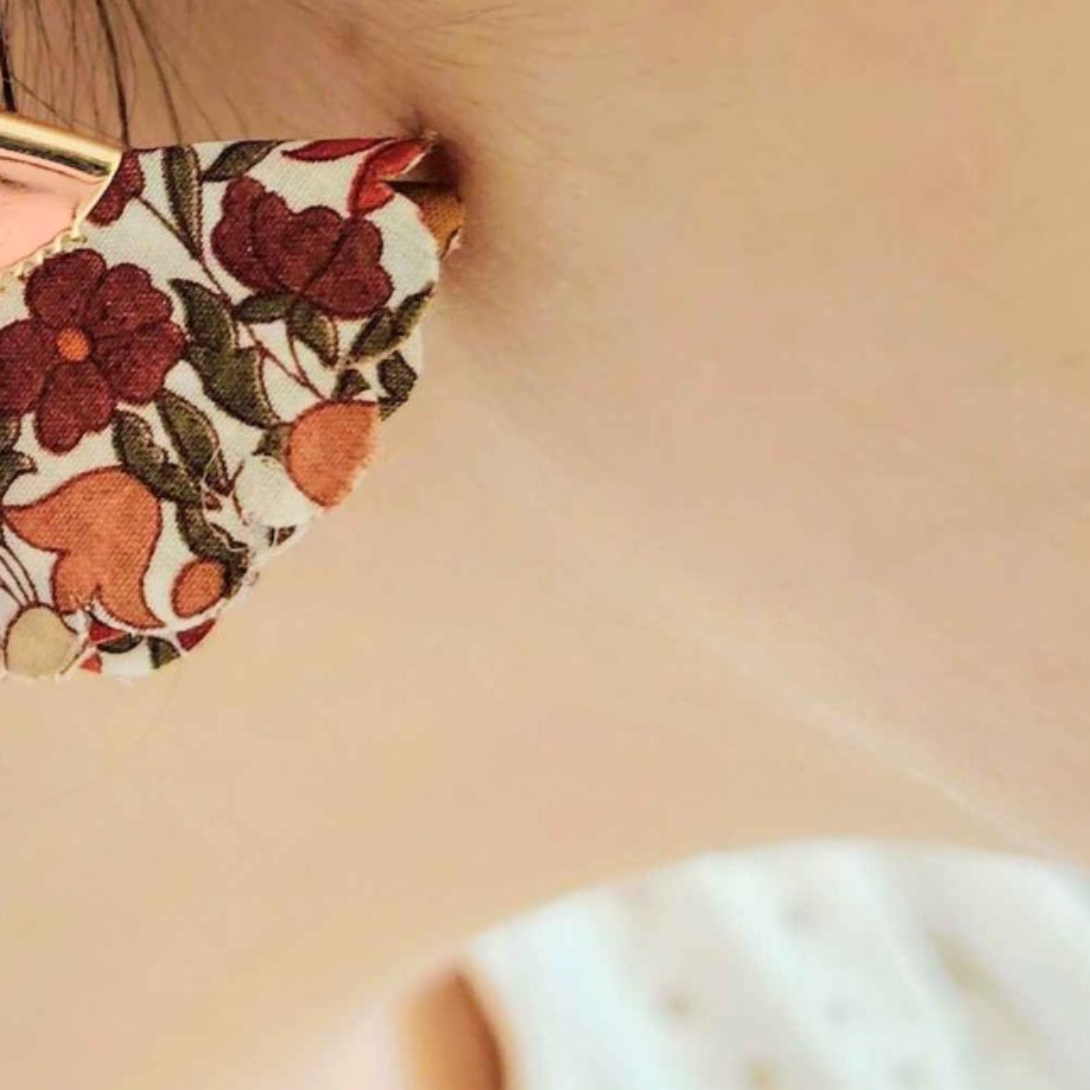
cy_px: 223
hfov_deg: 19.3
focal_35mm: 84
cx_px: -262
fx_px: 2992
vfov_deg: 20.4
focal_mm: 5.25
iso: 275
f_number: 1.75
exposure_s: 1/50
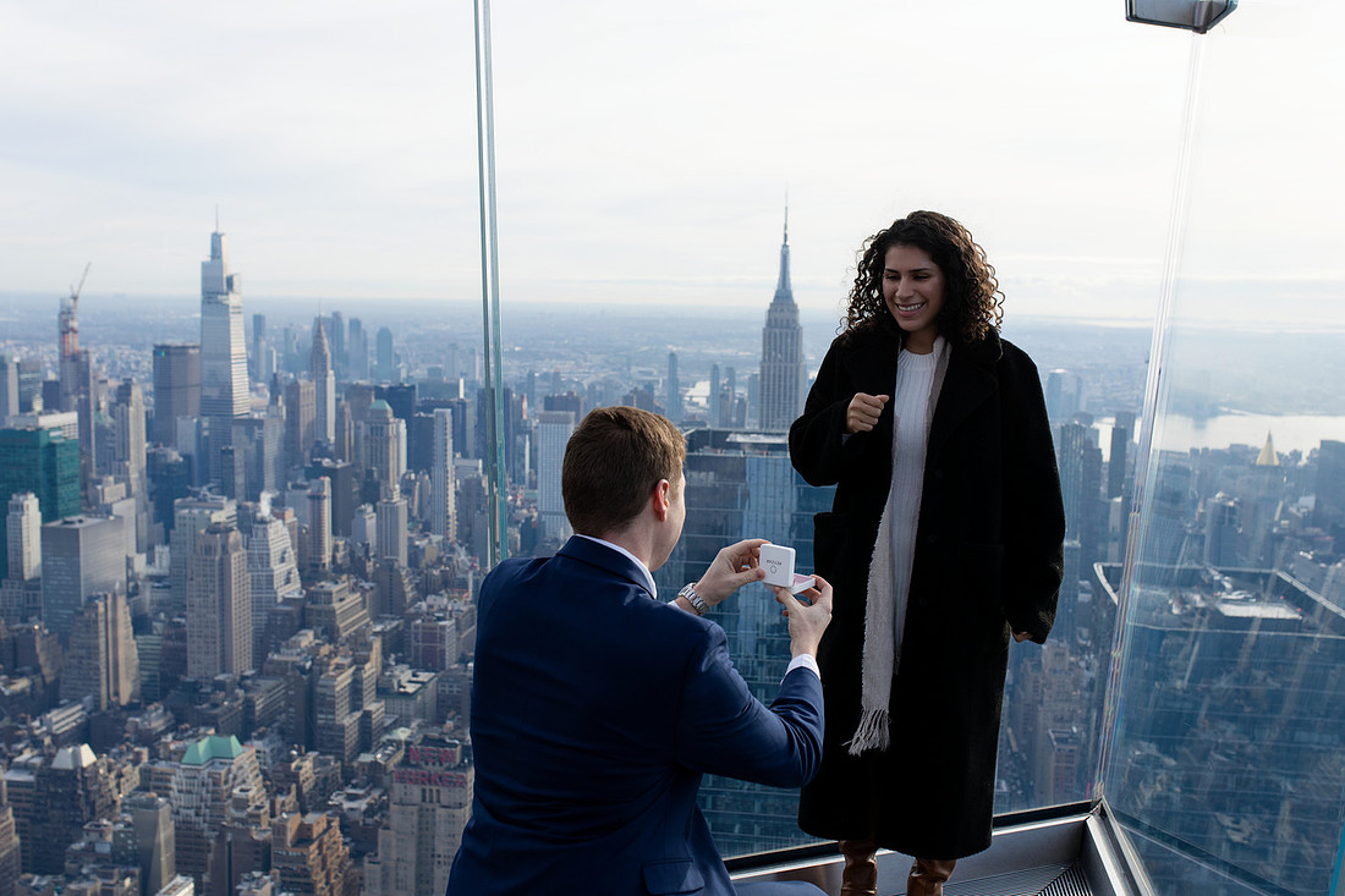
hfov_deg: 54.4
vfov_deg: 37.8
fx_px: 1307
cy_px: 448
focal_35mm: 35
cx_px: 672
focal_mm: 35
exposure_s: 1/640
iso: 200
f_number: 5
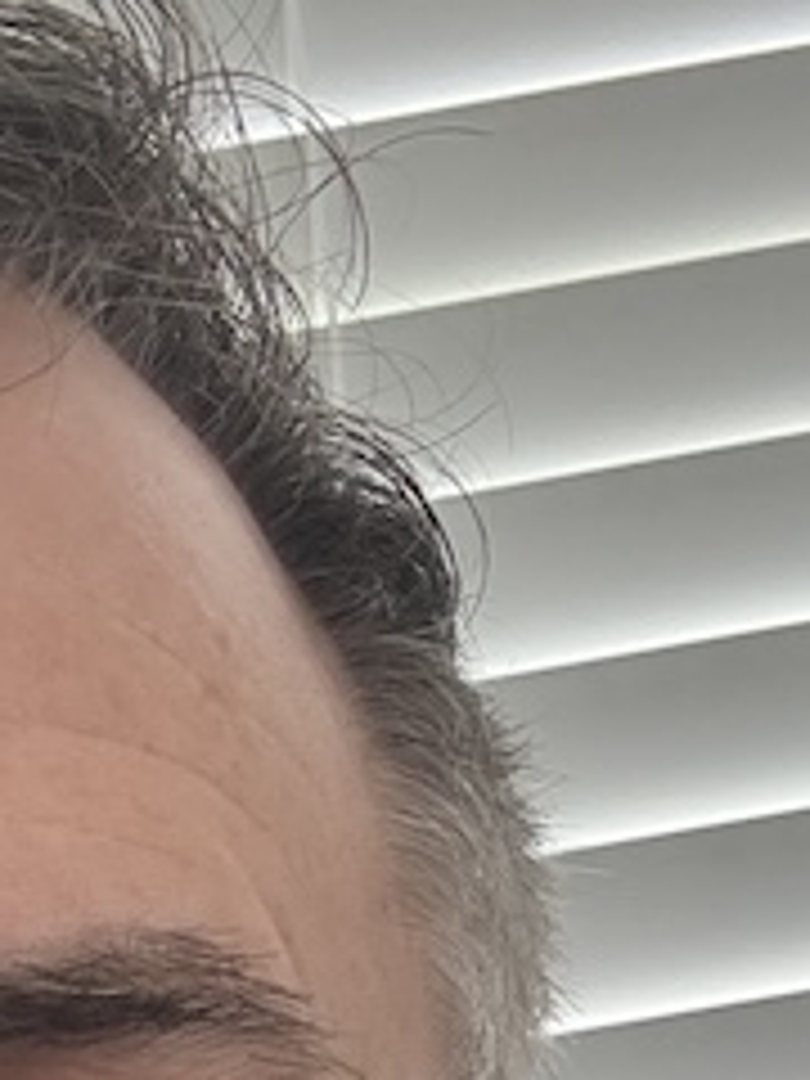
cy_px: 1624
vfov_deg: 17.6
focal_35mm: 100
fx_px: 3120
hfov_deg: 14.0
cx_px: -351
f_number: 1.9
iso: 160
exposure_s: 1/60
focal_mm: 2.69
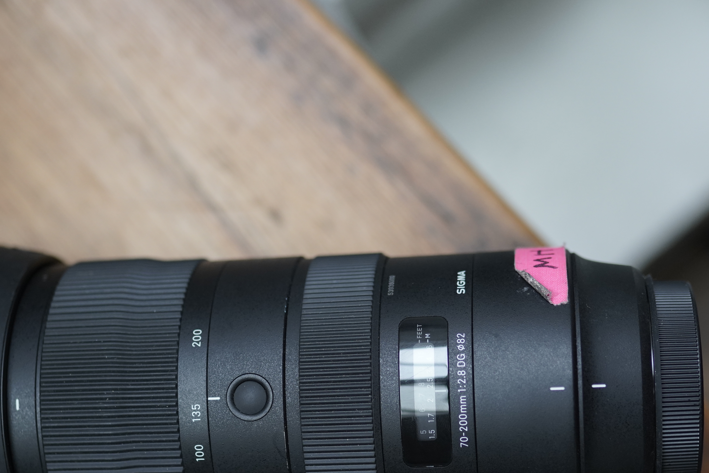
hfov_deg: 28.7
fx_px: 1379
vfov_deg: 19.2
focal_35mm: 70
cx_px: 263
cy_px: 388
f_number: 2
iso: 800
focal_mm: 35
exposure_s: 1/400
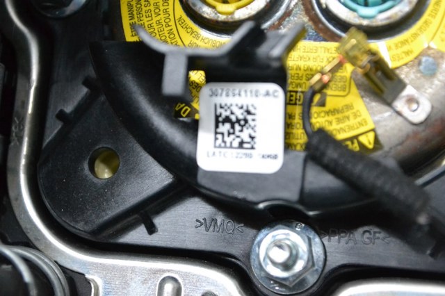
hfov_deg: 24.6
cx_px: 222
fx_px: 1019
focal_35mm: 82
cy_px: 148
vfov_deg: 16.5
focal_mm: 55
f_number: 5.6
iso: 3200
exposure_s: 1/125
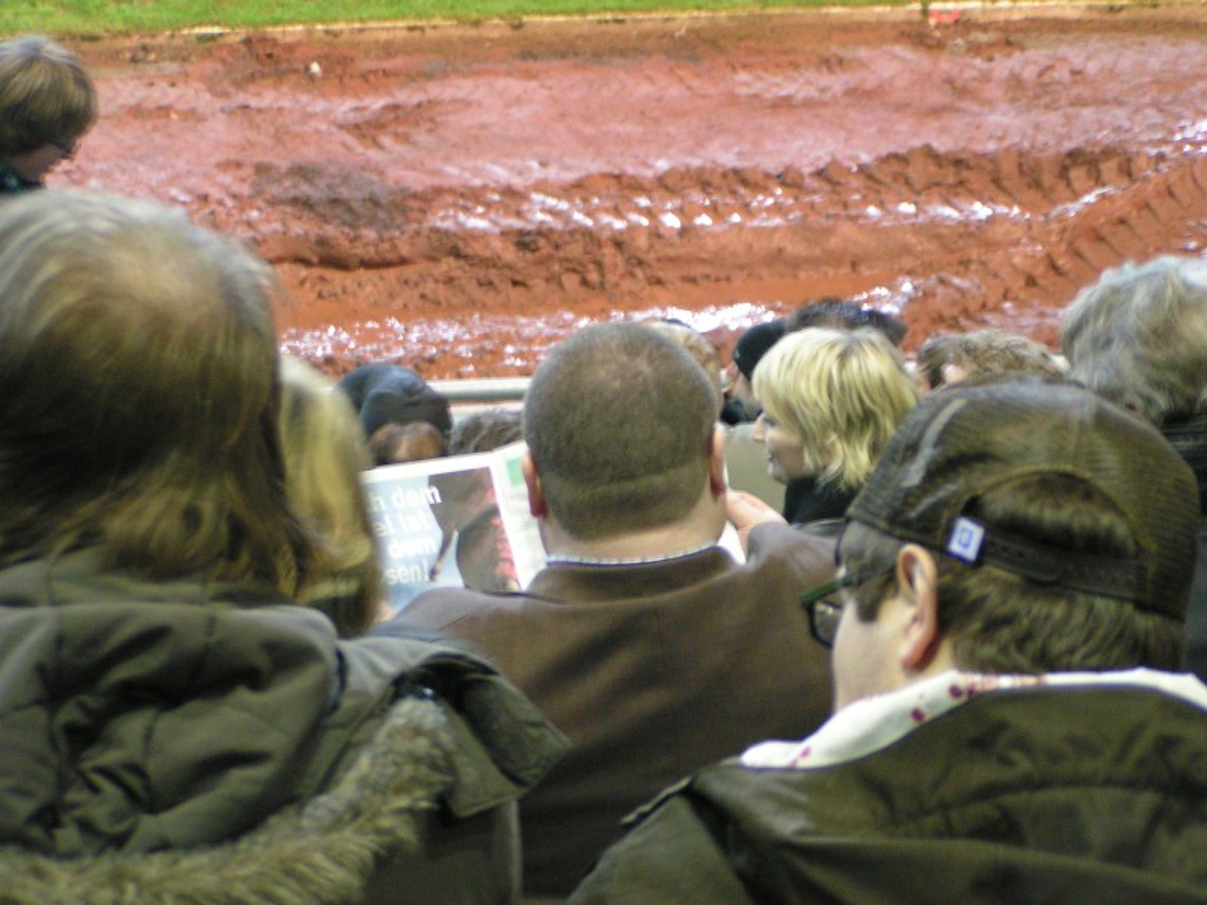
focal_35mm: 125
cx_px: 604
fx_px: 4359
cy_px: 452
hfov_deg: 15.8
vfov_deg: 11.9
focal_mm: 19.1
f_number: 3.5
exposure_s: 1/8
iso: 200
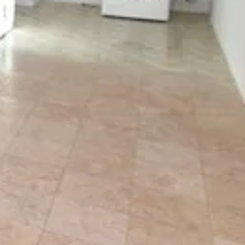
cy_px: -33
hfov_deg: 21.0
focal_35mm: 63
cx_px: -164
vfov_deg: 25.1
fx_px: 504
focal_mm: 10
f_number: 5
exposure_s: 1/100
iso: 100
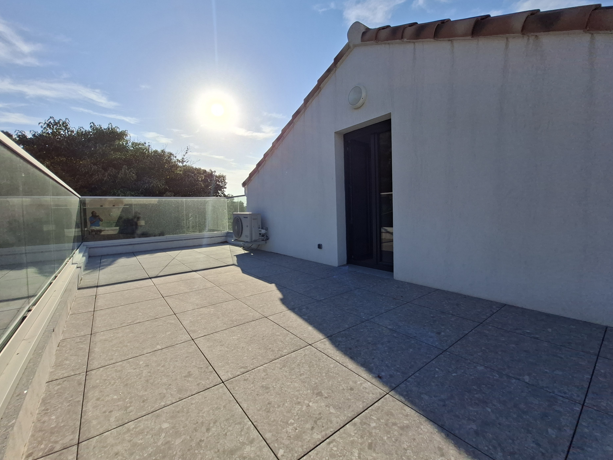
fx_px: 248
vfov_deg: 85.6
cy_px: 216
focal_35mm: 14
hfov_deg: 102.0
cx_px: 300
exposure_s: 1/3546
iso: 40
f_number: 2.2
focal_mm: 1.74
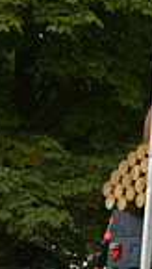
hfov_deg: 5.4
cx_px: 508
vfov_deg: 10.3
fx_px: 1491
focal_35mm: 209
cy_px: 48
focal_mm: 50
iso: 2000
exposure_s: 1/1600
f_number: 11
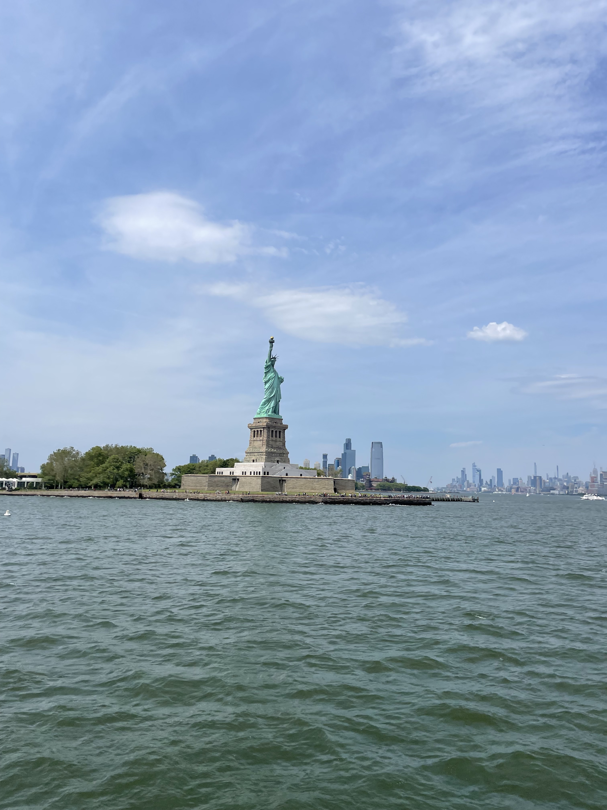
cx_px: 304
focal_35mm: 26
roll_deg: +0.1
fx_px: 608
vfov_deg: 67.3
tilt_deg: +12.1
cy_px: 405
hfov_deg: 53.1
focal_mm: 4.2
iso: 32
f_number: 1.6
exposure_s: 1/6897
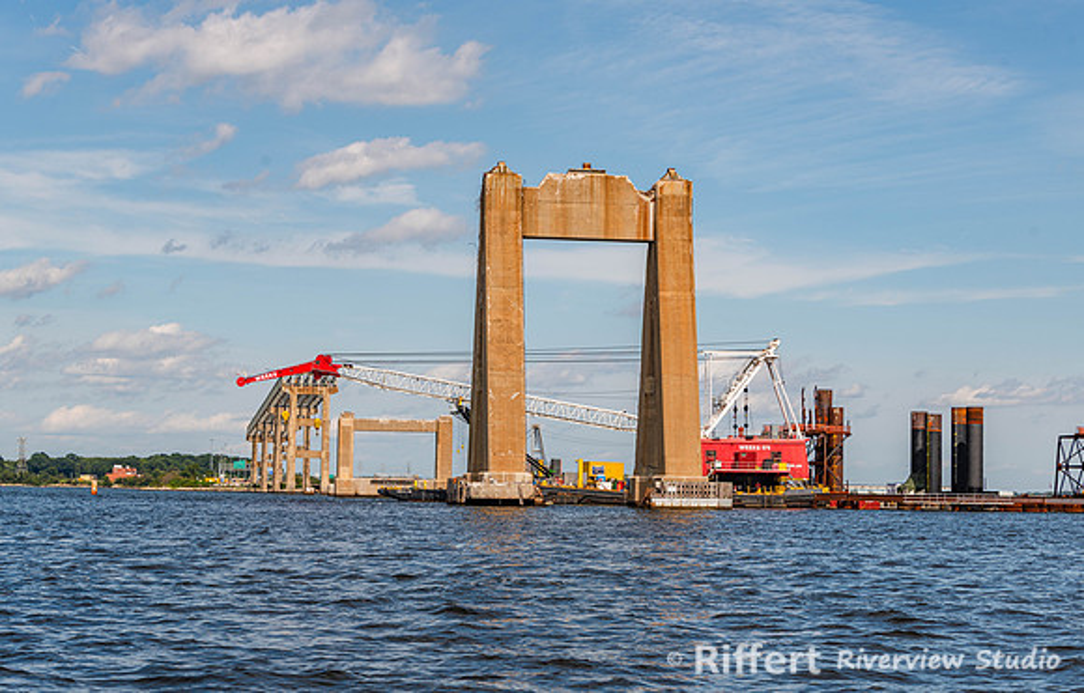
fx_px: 2412
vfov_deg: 16.4
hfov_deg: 25.3
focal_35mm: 81
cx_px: 542
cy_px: 347
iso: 64
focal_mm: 78
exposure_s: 1/320
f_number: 8
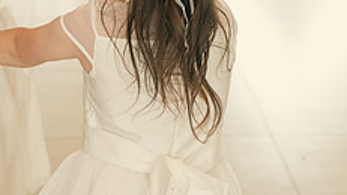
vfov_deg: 7.7
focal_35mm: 158
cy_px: 53
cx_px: 125
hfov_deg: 13.6
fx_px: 1454
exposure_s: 1/160
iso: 800
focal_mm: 60
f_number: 3.5
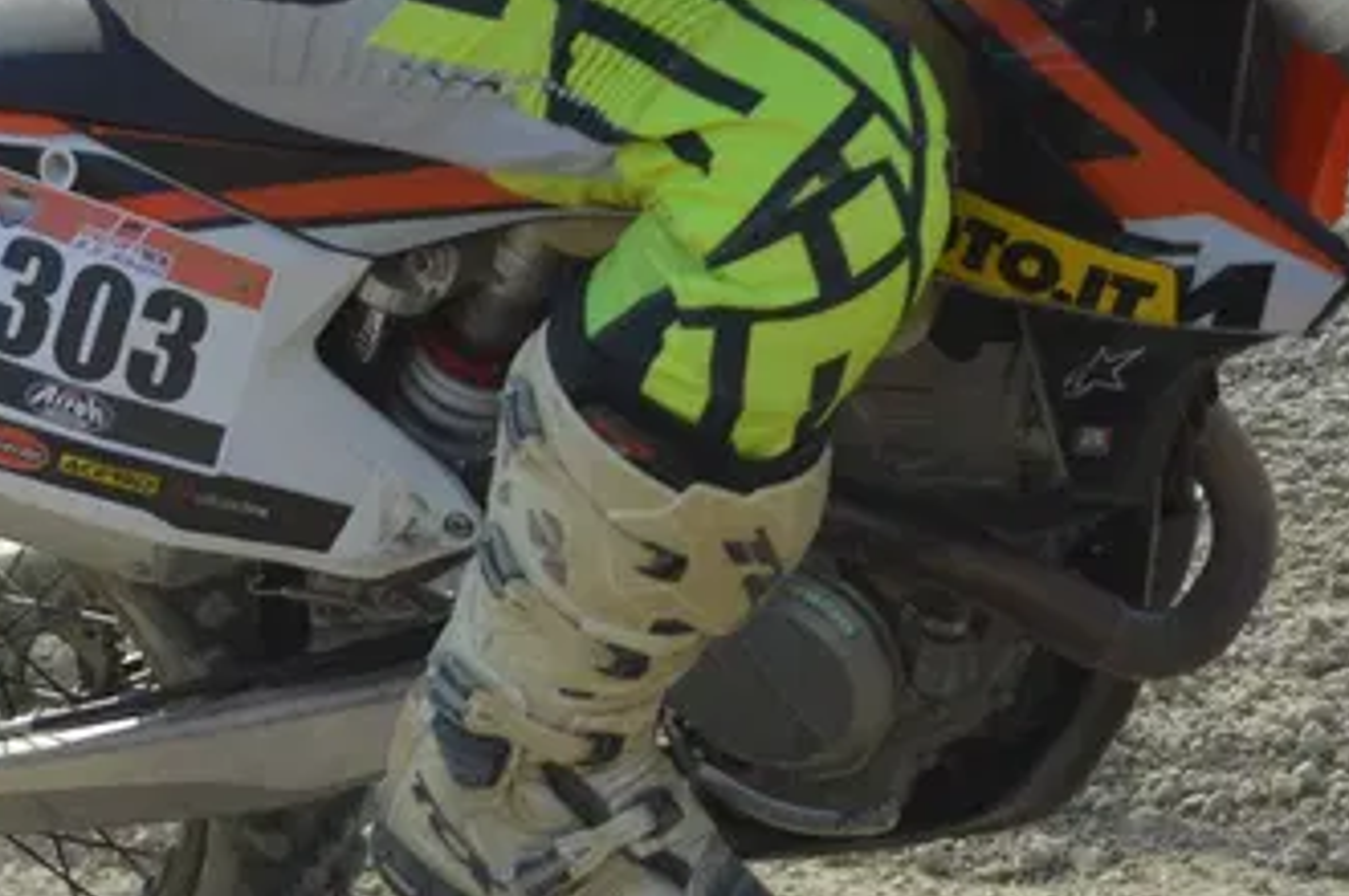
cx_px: 803
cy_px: -277
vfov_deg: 8.6
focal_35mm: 158
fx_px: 5908
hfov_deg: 13.0
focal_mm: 29
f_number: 5.6
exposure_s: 1/1600
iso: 400
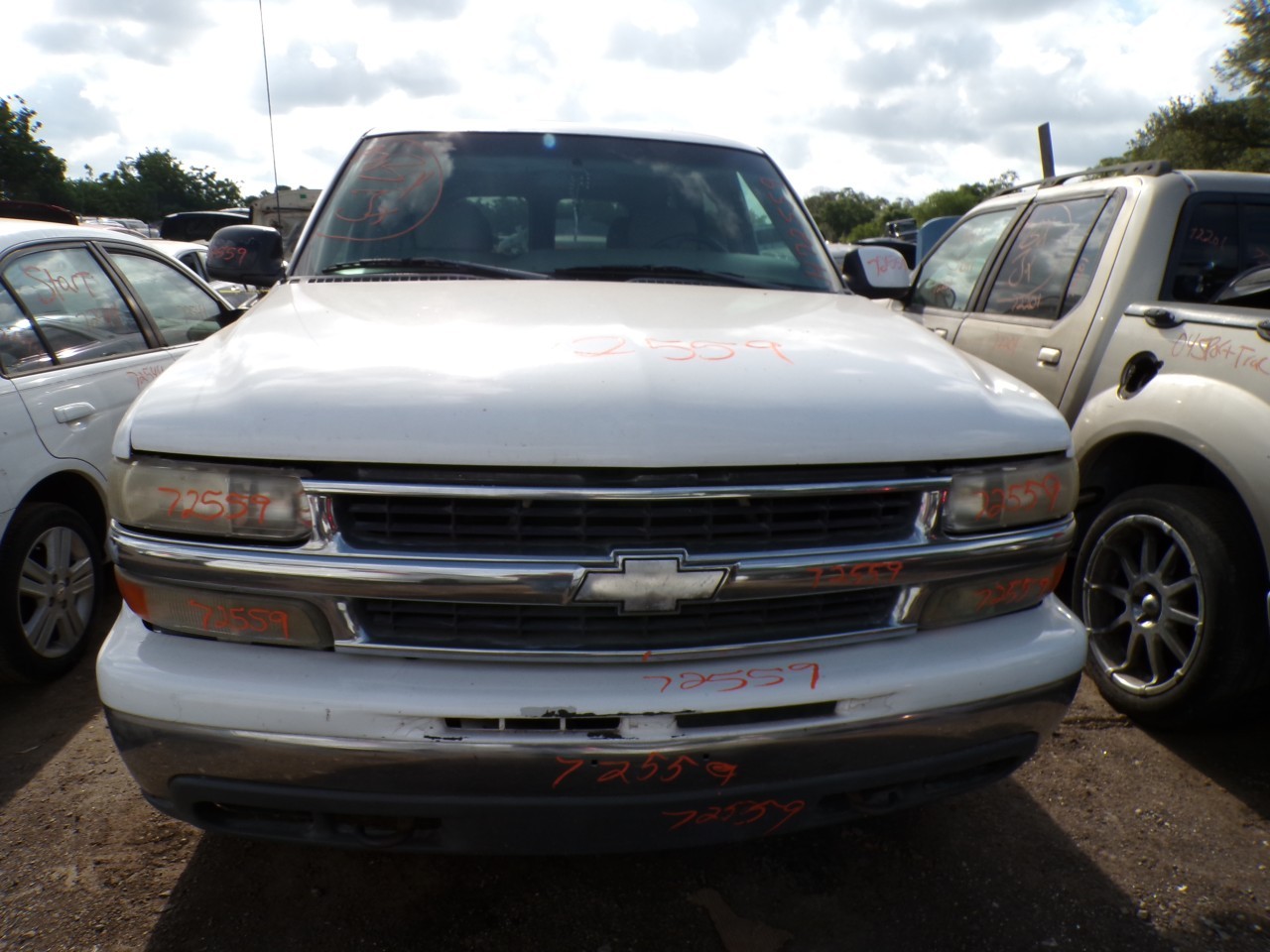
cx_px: 635
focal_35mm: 24
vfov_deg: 56.8
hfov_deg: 71.6
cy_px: 476
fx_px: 881
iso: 100
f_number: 4.4
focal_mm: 4.3
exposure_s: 1/680
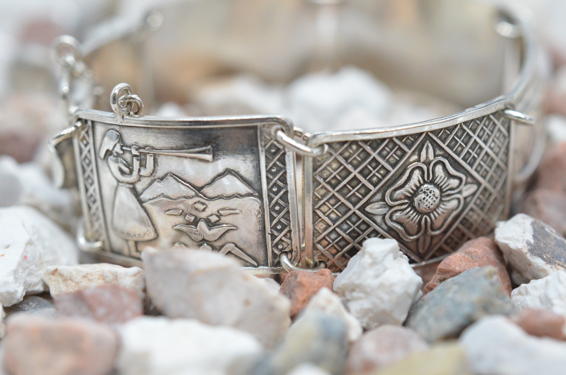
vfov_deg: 22.5
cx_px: 283
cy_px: 188
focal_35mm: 60
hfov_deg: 33.5
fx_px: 941
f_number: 6.3
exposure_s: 1/1000
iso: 4000
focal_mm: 40
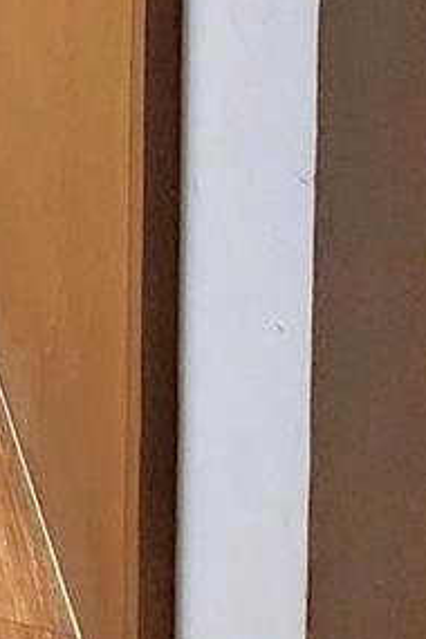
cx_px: -1101
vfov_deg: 13.1
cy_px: -1052
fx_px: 1722
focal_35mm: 97
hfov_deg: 9.0
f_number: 2.2
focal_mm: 2.2
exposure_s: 1/60.2
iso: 200
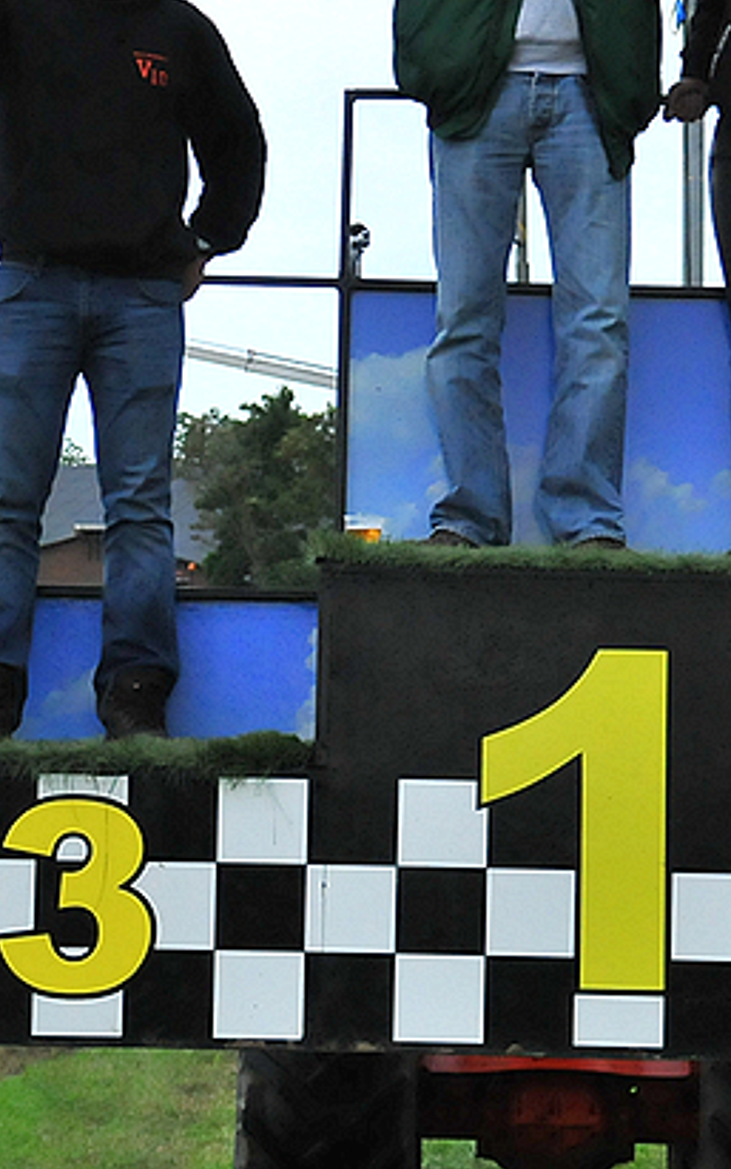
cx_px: 390
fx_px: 6787
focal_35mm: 213
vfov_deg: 9.8
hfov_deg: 6.2
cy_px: 307
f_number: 5.3
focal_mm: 56
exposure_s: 1/160
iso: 1000
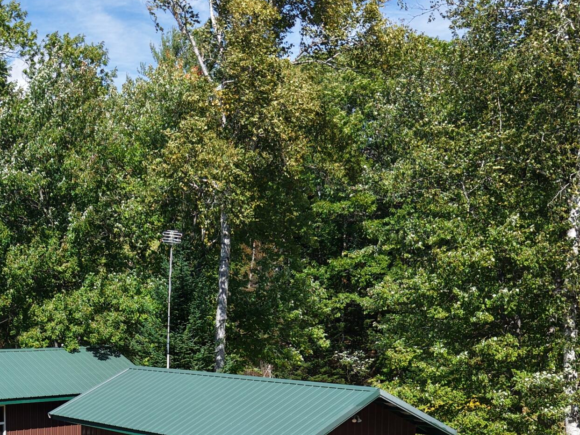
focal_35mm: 58
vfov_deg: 24.4
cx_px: 125
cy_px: 407
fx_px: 972
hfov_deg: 32.4
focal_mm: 8.67
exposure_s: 1/3000
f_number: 1.8
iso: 140
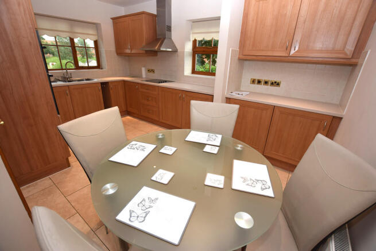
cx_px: 188
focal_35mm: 15
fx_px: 157
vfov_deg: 77.4
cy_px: 126
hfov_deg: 100.4
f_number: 4
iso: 100
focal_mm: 10
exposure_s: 1/60
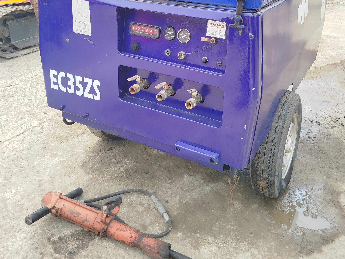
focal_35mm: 37
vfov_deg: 36.9
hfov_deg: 50.1
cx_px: 184
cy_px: 42
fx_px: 369
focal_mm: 5.31
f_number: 1.7
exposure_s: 1/298
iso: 50
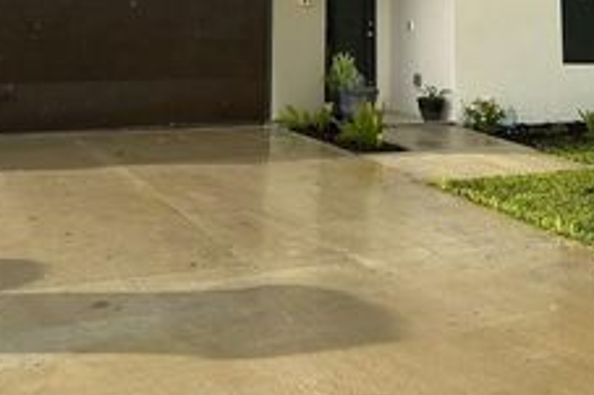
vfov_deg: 22.6
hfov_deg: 36.2
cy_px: -77
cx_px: 343
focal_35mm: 55
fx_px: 907
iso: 80
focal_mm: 6.86
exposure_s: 1/2110
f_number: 1.78
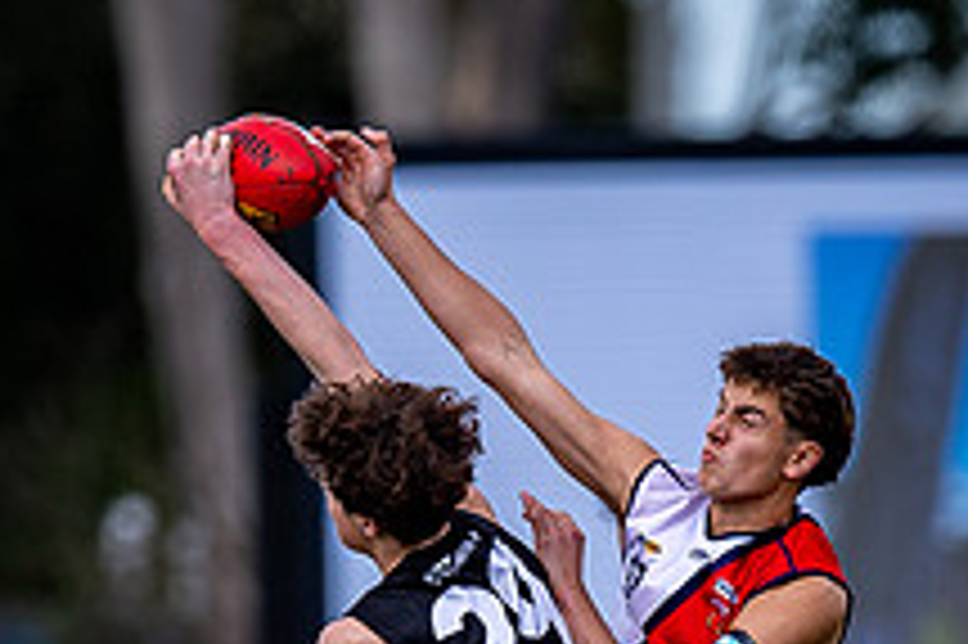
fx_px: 57846
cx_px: 636
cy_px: 721
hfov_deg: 1.0
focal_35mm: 2153
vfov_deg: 0.6
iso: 180
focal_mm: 500
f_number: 4
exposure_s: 1/1600
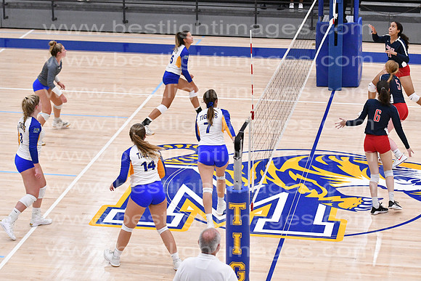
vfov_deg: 13.0
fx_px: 1228
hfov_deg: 19.5
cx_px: 210
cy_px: 140
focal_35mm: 105
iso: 6400
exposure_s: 1/1000
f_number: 3.2
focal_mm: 70
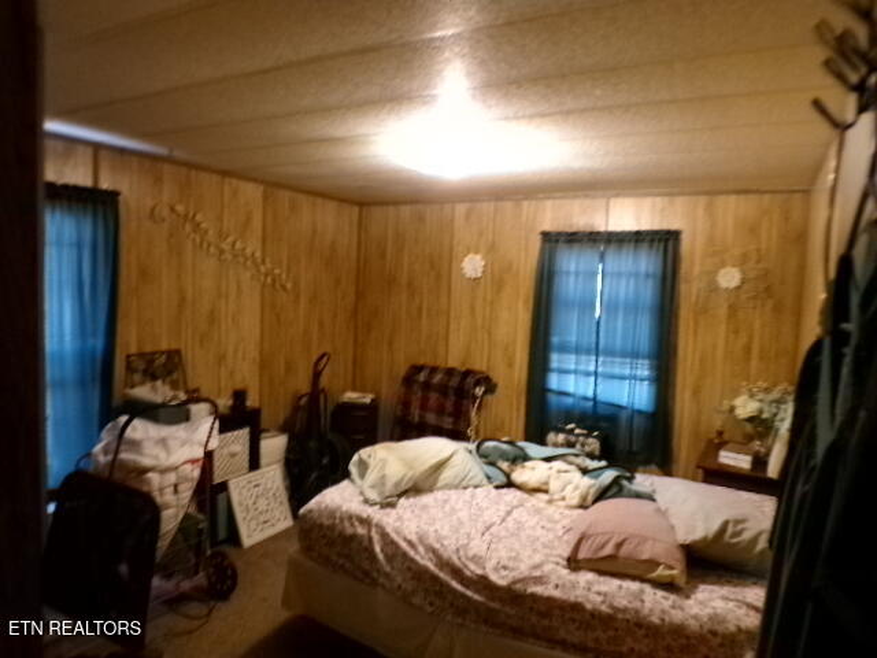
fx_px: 608
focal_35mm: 24
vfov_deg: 56.8
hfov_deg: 71.6
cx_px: 438
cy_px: 329
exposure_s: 1/9
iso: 800
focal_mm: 4.3
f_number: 3
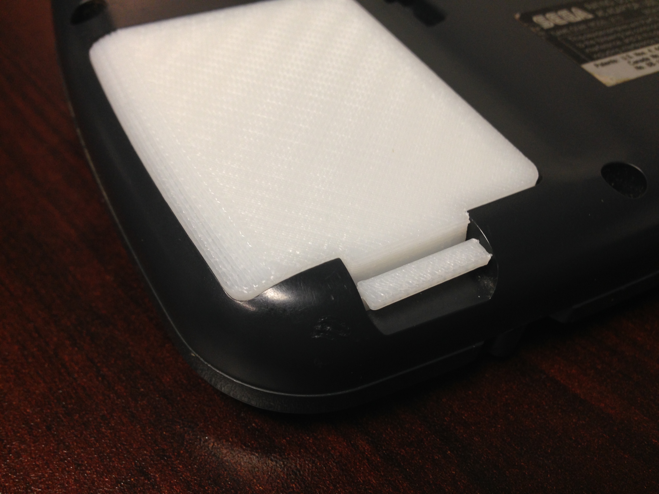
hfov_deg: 55.4
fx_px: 628
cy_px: 247
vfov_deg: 42.9
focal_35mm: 33
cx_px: 330
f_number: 2.4
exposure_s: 1/20
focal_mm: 4.12
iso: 80
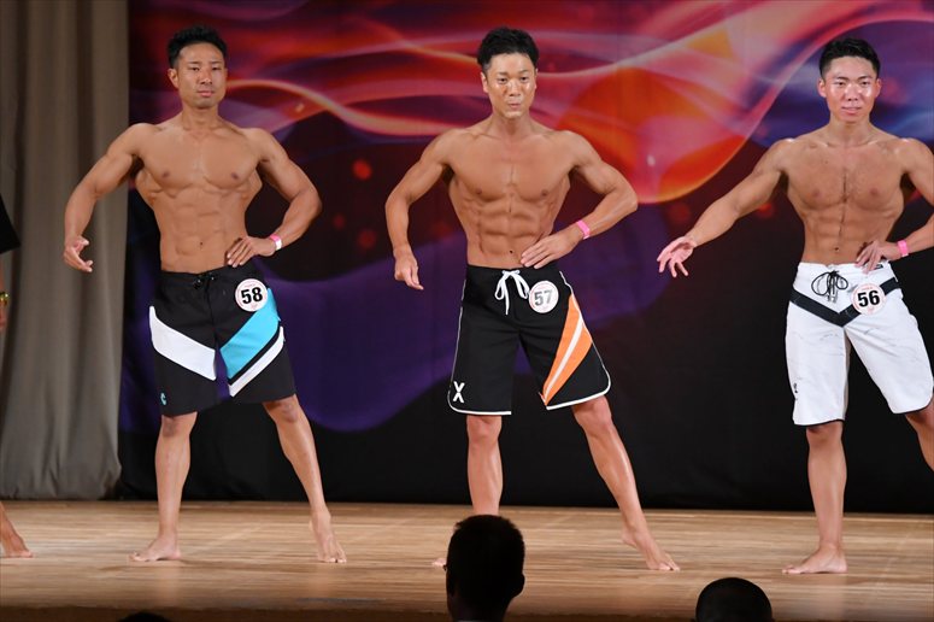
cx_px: 467
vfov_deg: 5.4
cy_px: 311
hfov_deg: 8.1
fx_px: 6613
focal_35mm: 255
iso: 3200
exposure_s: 1/400
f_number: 5.6
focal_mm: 170
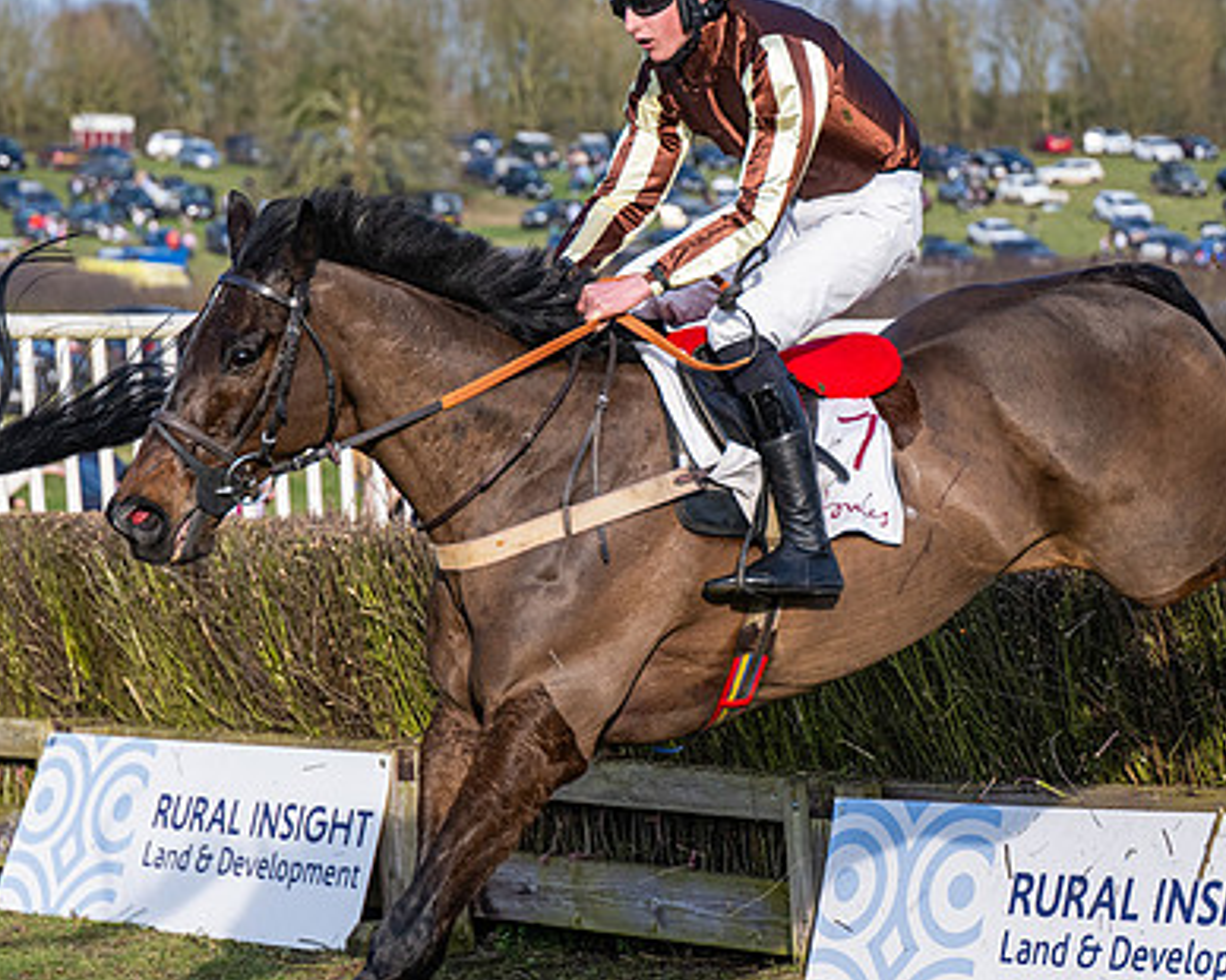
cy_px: 451
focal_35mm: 134
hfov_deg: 14.4
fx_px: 4860
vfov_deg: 11.5
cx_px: 549
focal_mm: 70
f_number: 2.8
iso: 400
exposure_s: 1/4000
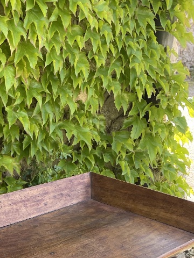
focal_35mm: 65
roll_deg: -2.3
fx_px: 486
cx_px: 5
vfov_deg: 28.1
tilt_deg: -26.0
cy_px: 256
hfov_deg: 21.9
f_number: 1.6
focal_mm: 4.2
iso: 32
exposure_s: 1/255
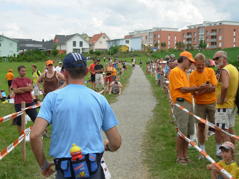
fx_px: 442
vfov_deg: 22.9
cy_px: 90
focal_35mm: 64
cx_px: 120
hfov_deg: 30.3
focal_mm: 10.5
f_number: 3.4
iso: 50
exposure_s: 1/745
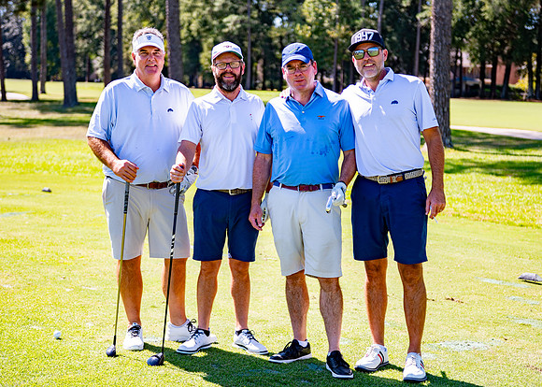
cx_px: 284
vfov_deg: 21.0
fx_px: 1041
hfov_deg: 29.2
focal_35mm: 68
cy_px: 186
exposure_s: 1/640
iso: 100
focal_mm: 56
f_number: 2.8
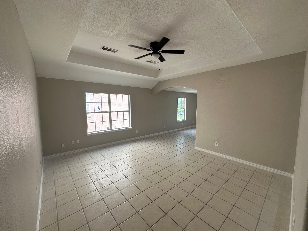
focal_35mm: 14
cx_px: 154
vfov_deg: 85.7
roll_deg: +0.3
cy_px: 116
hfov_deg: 102.1
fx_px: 125
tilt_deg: -4.5
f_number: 2.2
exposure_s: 1/99
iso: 64
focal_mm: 2.22
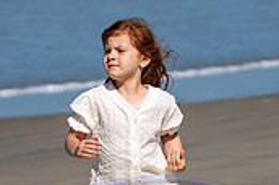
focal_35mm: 676
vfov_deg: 2.0
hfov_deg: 3.1
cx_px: 157
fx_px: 5229
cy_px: 184
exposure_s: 1/1000
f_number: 6.3
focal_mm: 200
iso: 160
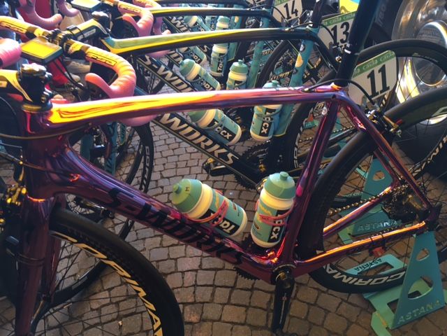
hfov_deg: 61.7
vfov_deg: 48.2
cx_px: 224
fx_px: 374
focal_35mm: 29
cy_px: 168
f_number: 2.2
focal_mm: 4.15
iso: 80
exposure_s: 1/33
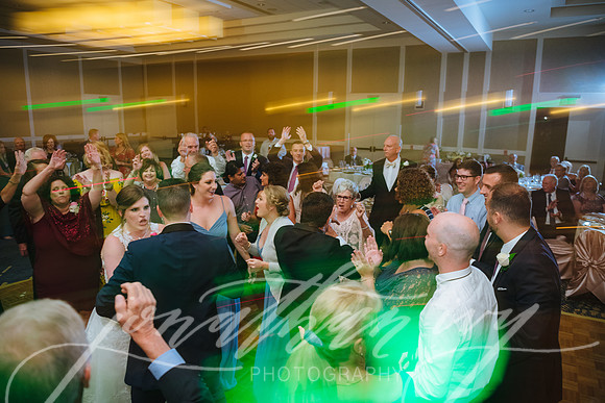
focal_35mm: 26
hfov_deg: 69.4
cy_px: 202
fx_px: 437
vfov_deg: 49.6
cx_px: 302
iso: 1250
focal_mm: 26
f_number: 2.8
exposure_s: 1/50
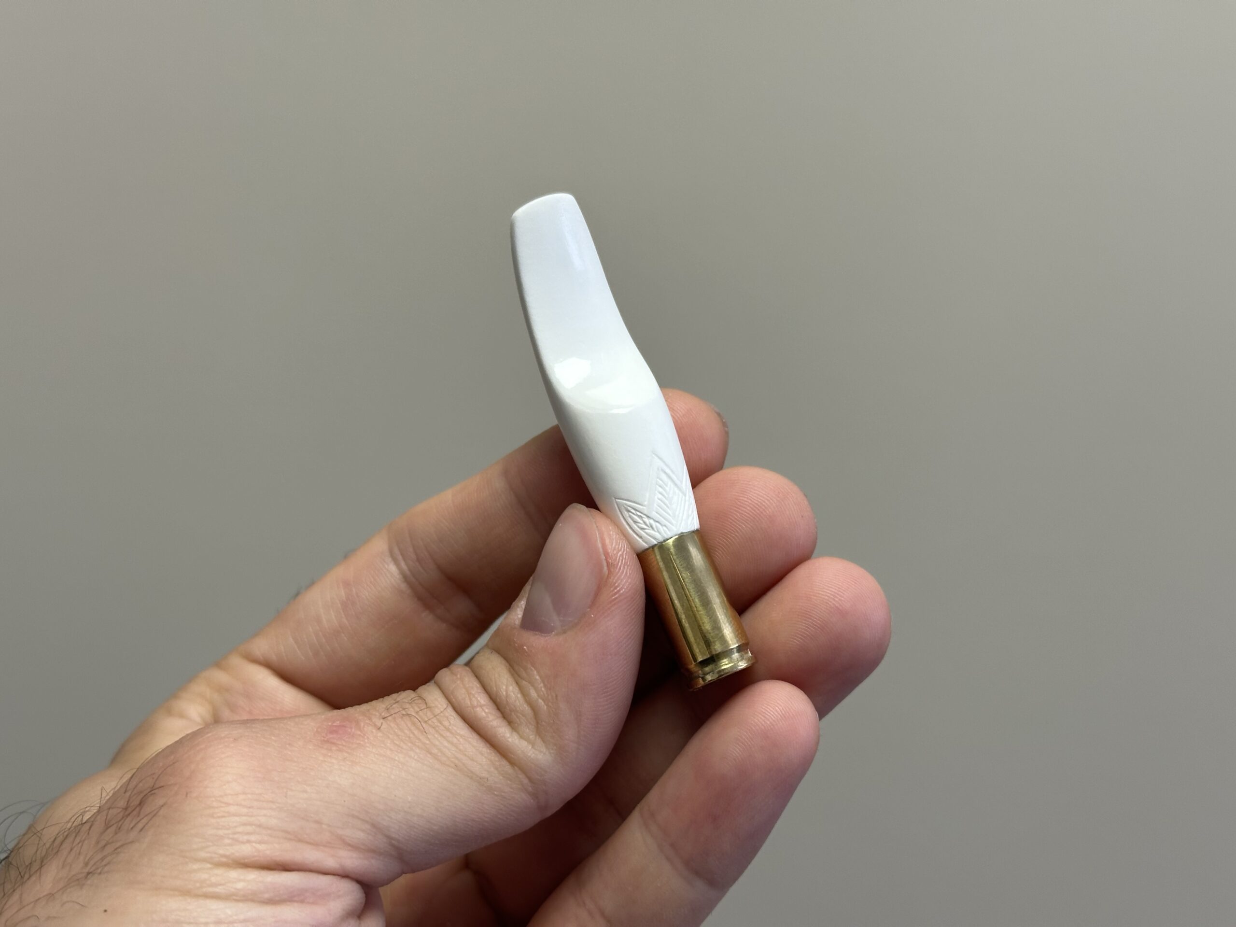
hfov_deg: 39.7
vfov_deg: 30.3
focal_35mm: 48
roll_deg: +7.0
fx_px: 1714
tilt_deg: -21.8
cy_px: 464
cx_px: 618
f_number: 1.78
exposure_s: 1/100
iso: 64
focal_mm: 6.86
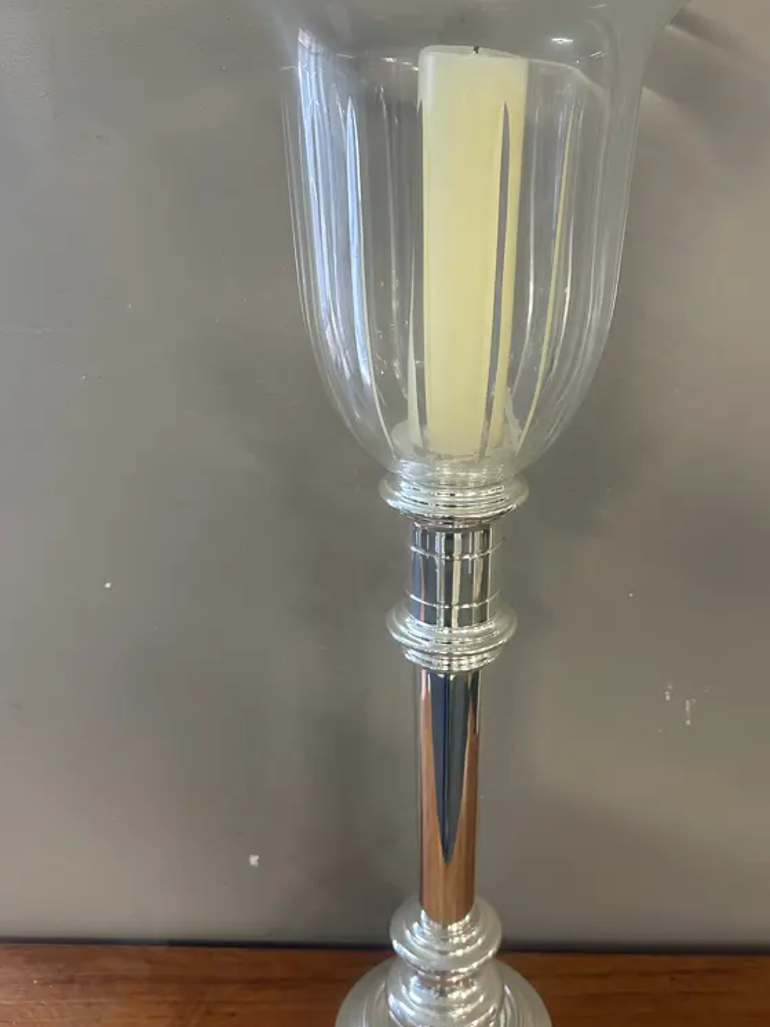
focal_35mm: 33
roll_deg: -2.6
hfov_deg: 42.8
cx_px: 441
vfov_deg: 55.3
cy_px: 540
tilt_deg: -23.9
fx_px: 978
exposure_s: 1/50
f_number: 1.78
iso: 200
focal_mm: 6.86
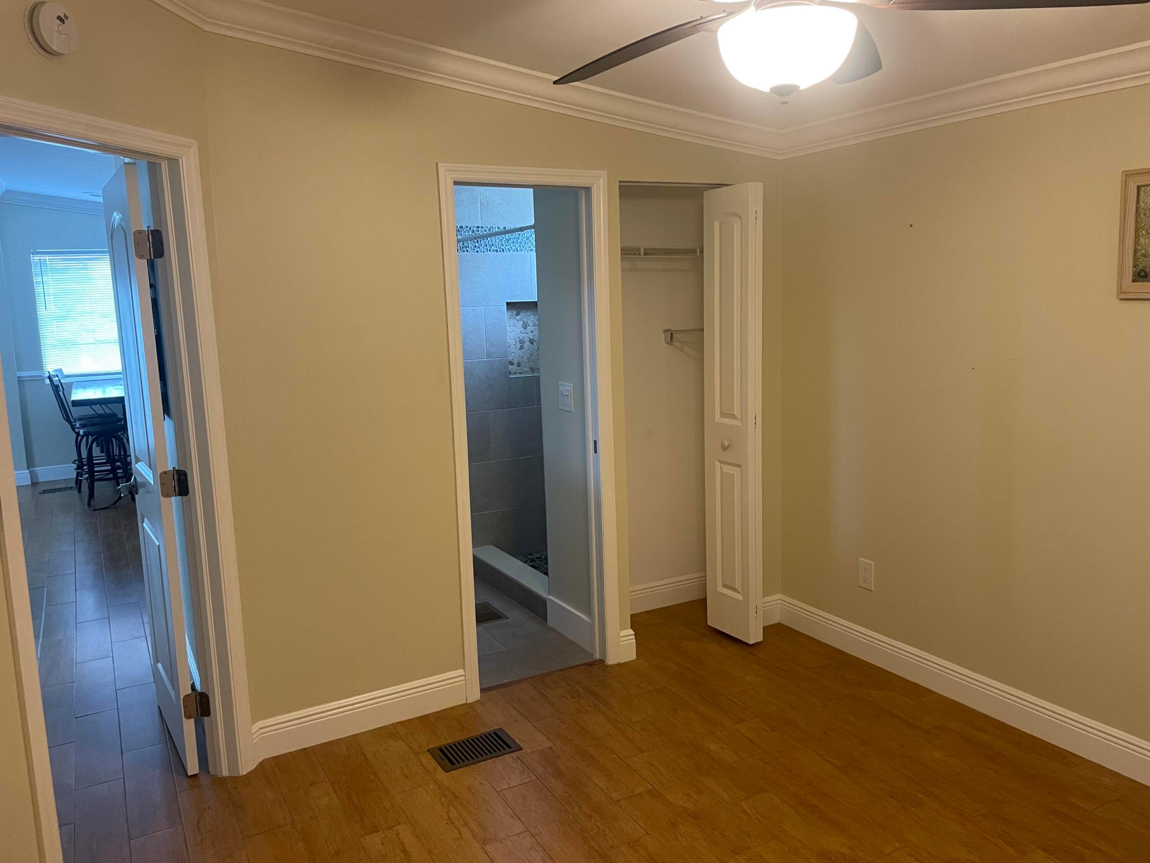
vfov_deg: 53.1
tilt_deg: -8.9
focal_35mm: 26
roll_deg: +1.8
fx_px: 864
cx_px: 575
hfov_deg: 67.3
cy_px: 432
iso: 250
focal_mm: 4.2
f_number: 1.6
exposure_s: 1/60
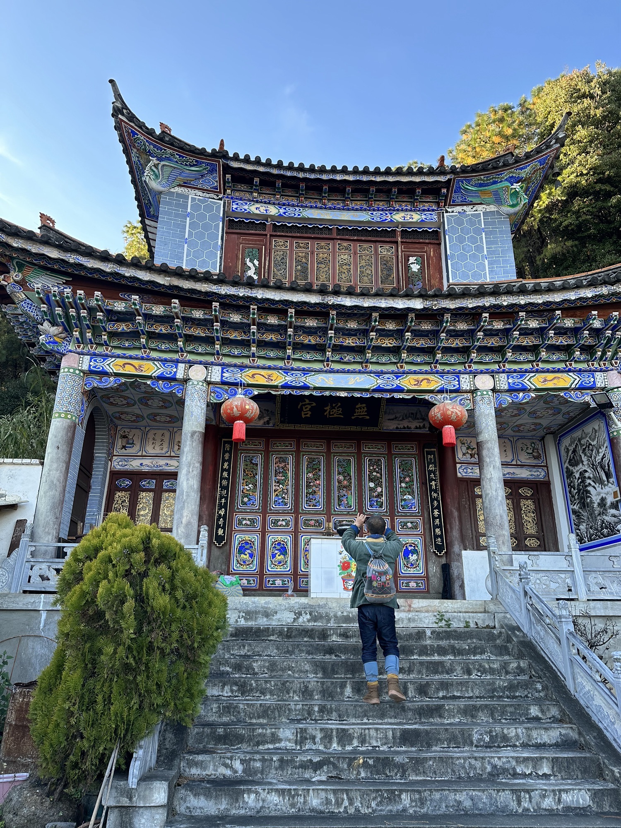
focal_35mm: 24
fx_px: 574
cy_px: 414
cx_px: 310
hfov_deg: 56.8
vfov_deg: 71.6
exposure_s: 1/339
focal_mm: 6.86
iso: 80
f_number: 1.78
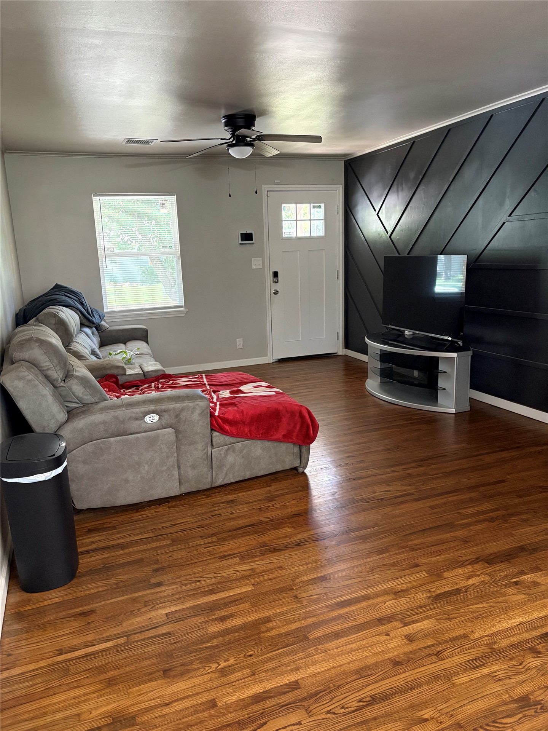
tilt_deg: -11.9
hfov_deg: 53.1
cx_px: 274
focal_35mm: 26
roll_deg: +2.6
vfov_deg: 67.3
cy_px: 366
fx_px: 549
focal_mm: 5.96
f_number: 1.6
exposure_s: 1/60
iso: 400
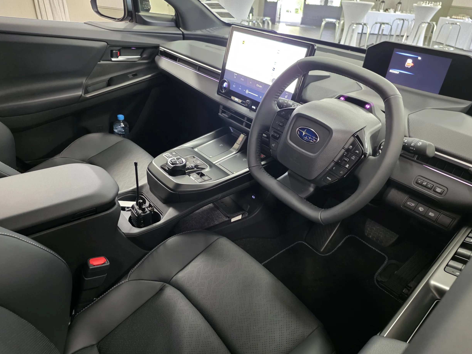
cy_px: 179
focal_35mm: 24
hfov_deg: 71.6
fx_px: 327
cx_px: 237
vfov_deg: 56.8
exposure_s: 1/30
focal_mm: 6.25
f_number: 1.7
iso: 1250
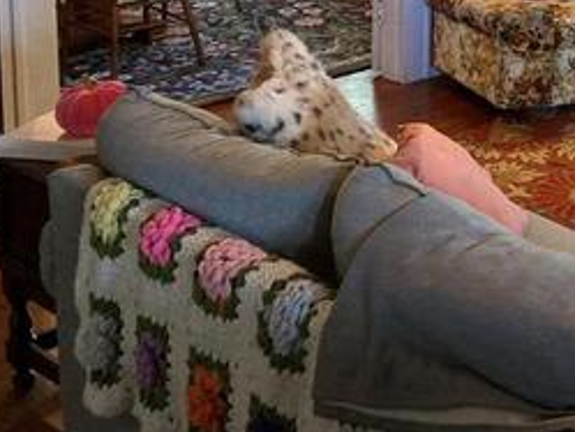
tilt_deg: -8.3
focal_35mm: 72
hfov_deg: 24.3
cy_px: -81
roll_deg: -2.0
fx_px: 1197
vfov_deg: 19.3
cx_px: 707
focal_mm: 3.99
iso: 320
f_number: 1.8
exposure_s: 1/60
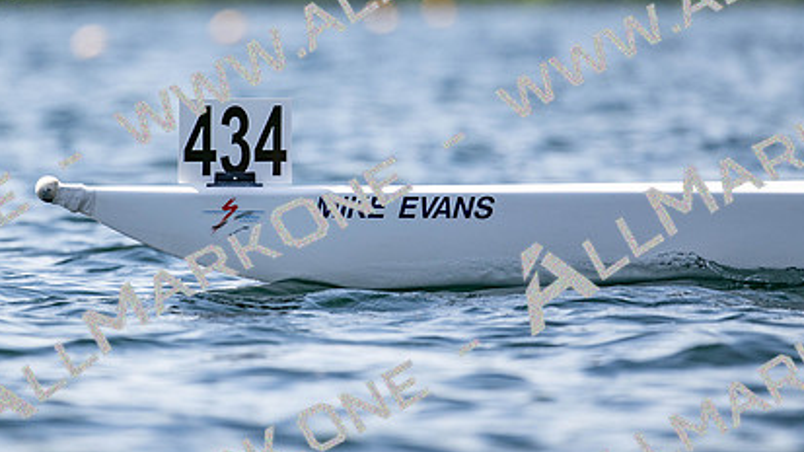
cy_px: 151
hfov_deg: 3.7
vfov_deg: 2.1
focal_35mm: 589
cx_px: 354
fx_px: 12553
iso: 220
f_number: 4.5
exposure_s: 1/2500
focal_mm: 400
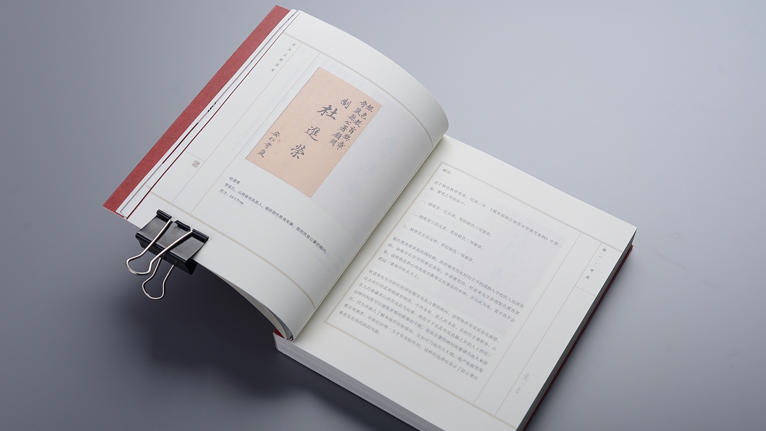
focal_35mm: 53
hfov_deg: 39.2
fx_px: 1076
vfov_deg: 22.6
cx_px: 381
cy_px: 247
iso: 100
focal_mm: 50
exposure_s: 1/125
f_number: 5.6
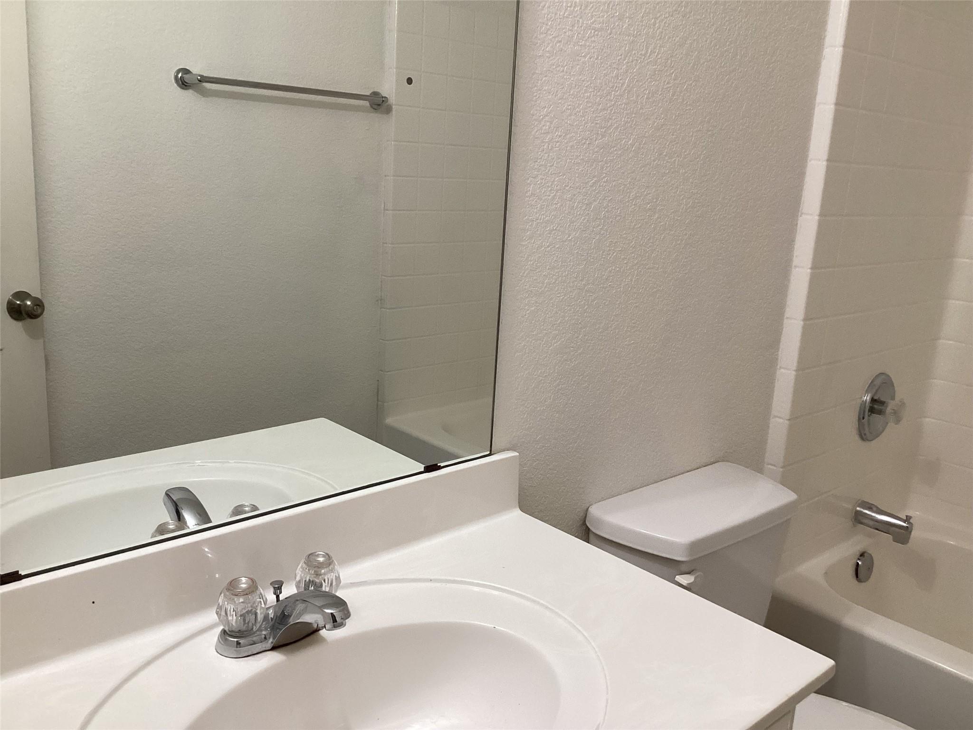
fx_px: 871
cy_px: 365
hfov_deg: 58.4
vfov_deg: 45.4
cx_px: 486
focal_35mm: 31
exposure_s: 1/60
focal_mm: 3.3
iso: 160
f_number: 2.4
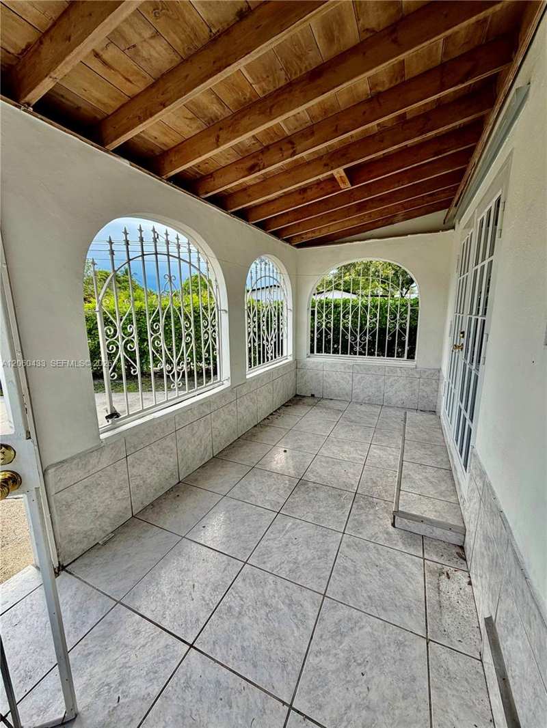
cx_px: 274
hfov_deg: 85.7
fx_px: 295
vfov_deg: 102.1
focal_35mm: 14
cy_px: 364
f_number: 2.2
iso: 40
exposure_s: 1/182
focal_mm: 2.22
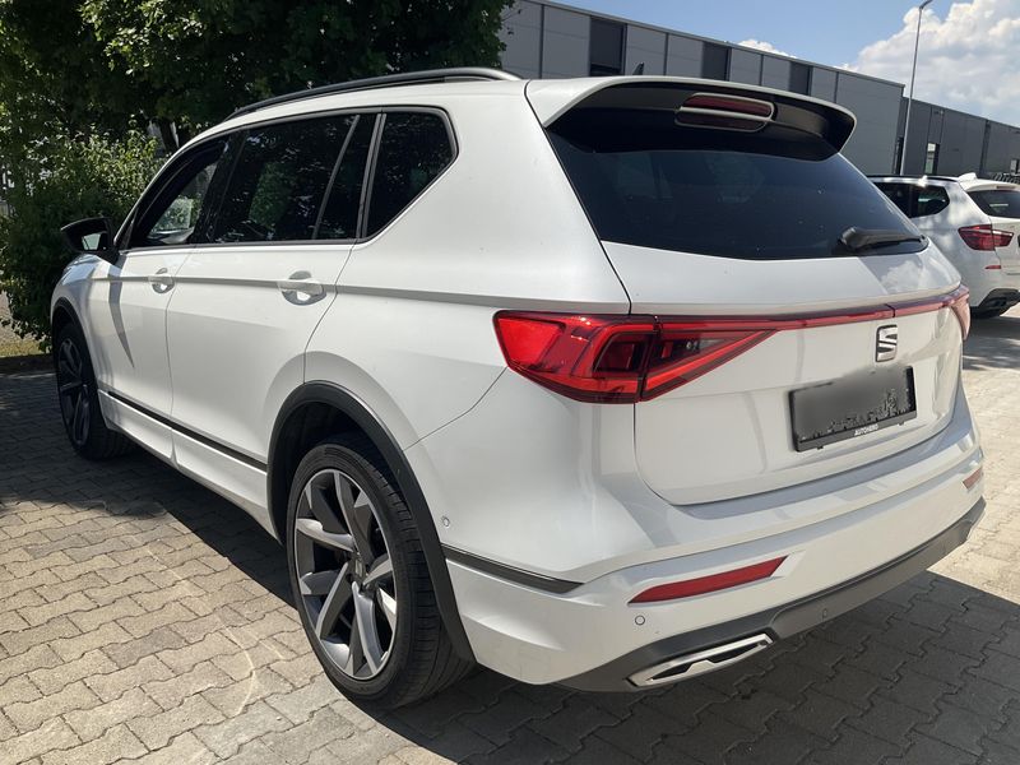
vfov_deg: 48.2
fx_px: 855
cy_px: 382
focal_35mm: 29
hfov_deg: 61.7
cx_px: 510
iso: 25
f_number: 1.8
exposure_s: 1/3322
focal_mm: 3
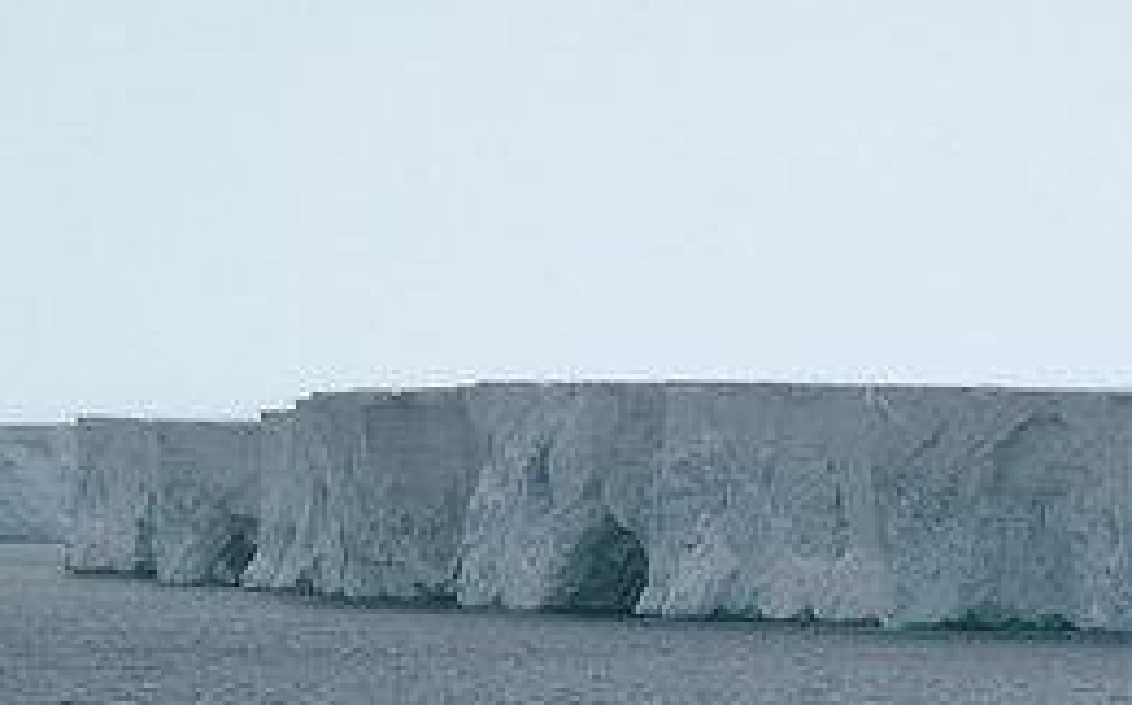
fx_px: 9340
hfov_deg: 6.9
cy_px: 651
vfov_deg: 4.3
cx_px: 1215
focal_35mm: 303
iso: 80
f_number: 4.4
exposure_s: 1/160
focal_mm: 21
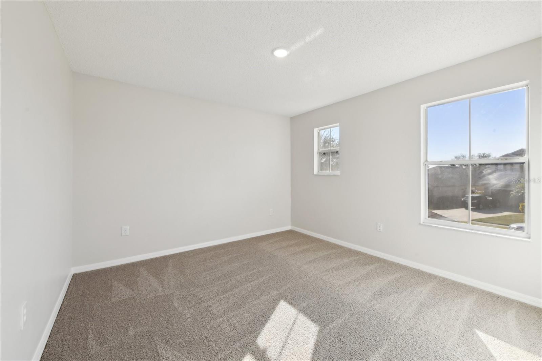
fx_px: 211
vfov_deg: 81.2
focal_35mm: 14
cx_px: 271
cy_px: 180
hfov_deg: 104.3
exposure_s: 1/125
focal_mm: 14
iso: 400
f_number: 8
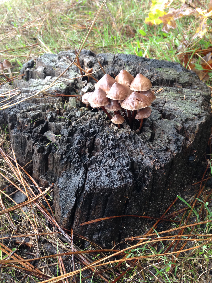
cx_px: 106
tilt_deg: -36.1
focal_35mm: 33
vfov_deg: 55.4
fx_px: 269
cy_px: 142
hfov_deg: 42.9
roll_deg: +7.0
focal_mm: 4.12
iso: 100
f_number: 2.4
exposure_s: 1/20
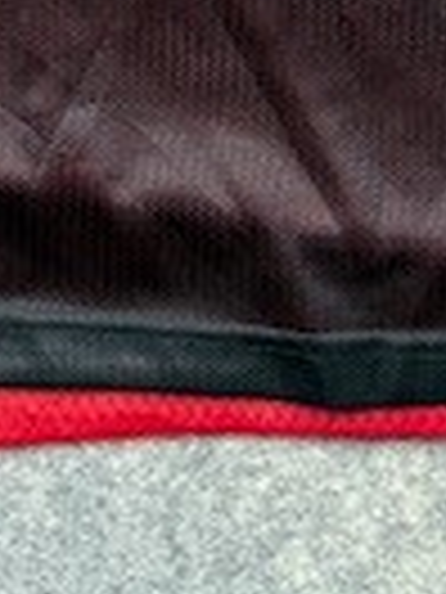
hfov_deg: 12.6
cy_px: -621
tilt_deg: -55.1
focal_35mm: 116
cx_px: -32
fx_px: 1993
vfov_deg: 14.1
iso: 160
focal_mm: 6.76
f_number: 1.78
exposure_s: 1/100
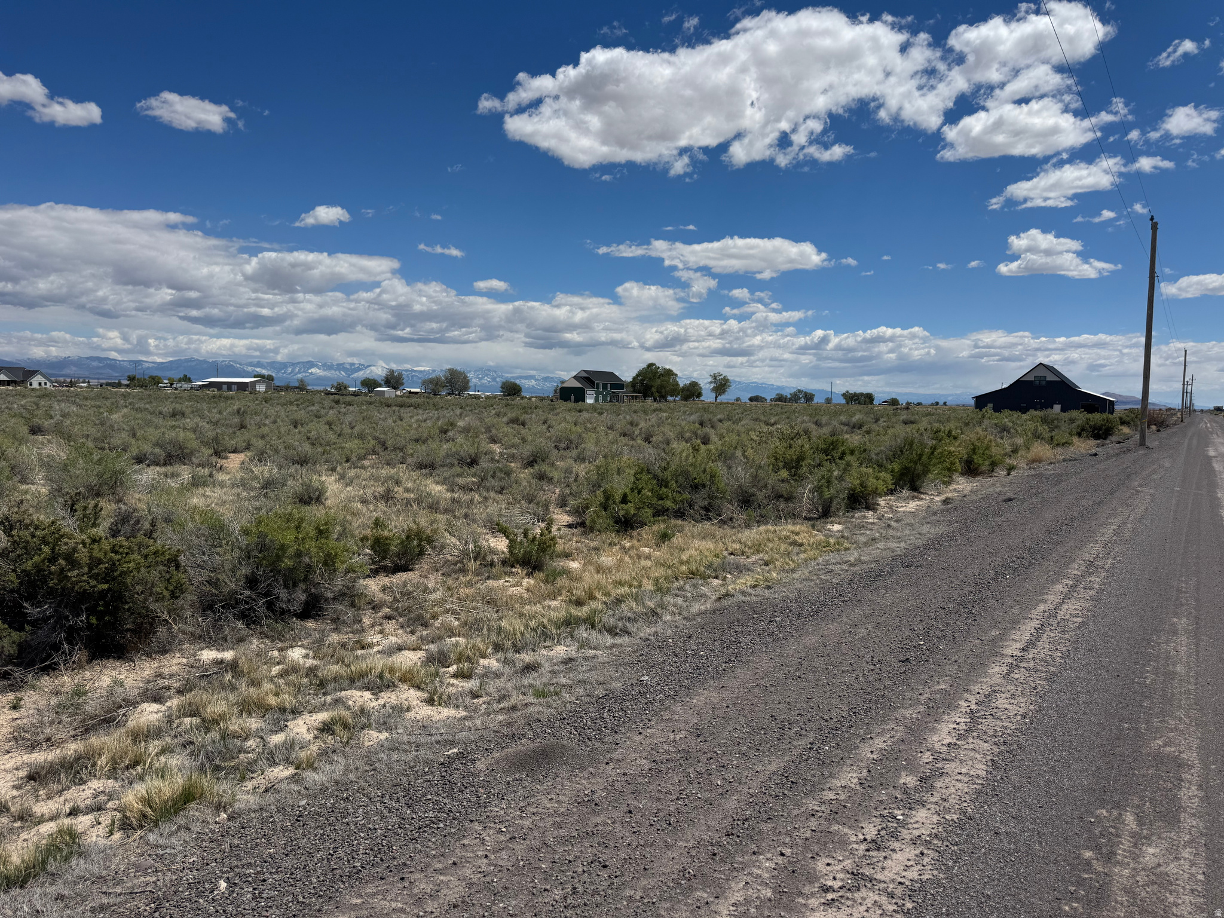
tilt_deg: -4.3
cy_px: 459
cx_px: 612
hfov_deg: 71.6
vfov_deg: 56.8
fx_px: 849
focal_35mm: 24
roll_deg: -0.9
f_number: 1.78
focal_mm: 6.76
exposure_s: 1/10417
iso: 80
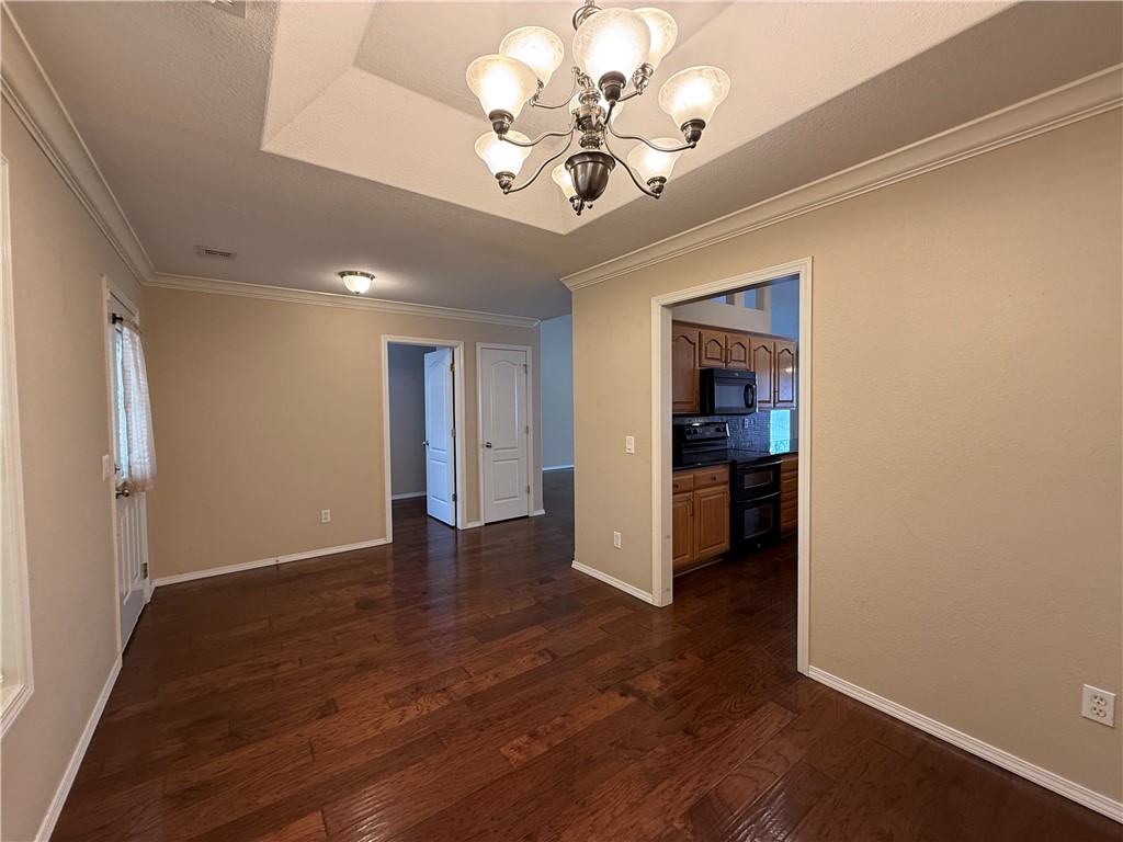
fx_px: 454
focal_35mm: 14
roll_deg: +0.8
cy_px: 421
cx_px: 562
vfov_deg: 85.7
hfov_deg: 102.1
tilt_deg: -1.8
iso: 200
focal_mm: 2.22
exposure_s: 1/60
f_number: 2.2
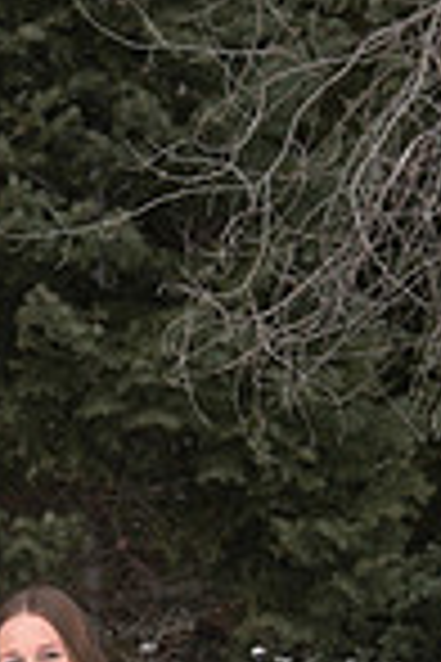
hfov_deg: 8.6
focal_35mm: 159
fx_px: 2921
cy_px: 788
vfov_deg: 12.6
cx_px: -4
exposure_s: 1/125
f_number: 5
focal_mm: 52
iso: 320
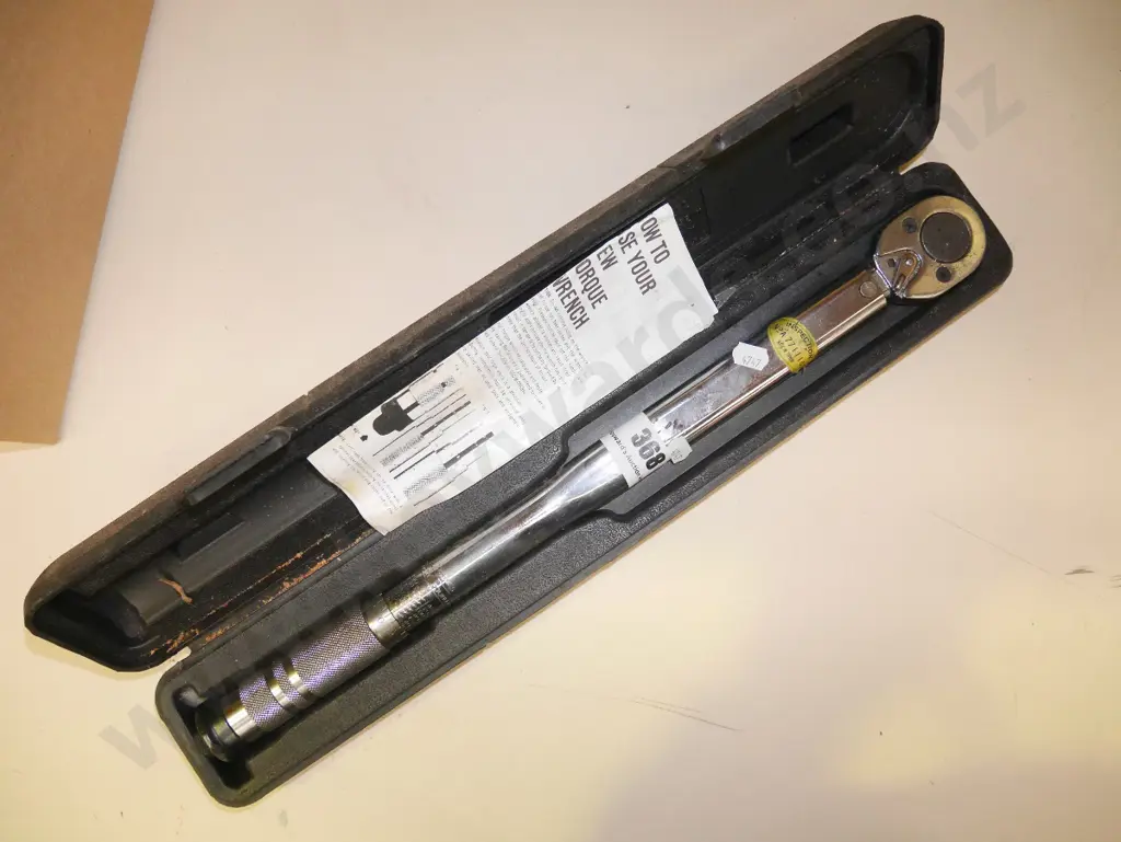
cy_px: 421
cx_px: 560
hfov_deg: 71.6
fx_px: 778
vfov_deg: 56.9
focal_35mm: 24
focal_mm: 12
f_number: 3.7
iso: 3200
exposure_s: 1/250
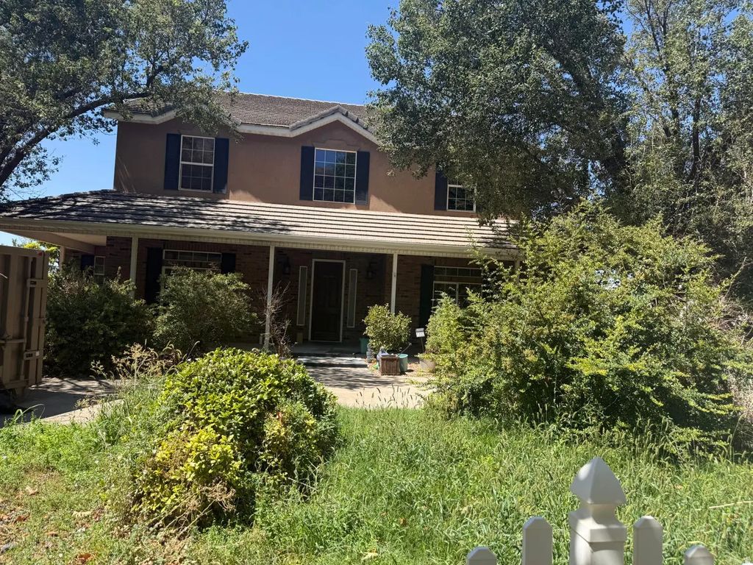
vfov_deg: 56.8
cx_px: 376
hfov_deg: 71.6
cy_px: 282
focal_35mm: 24
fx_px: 522
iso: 80
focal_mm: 6.76
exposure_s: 1/1901
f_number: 1.78
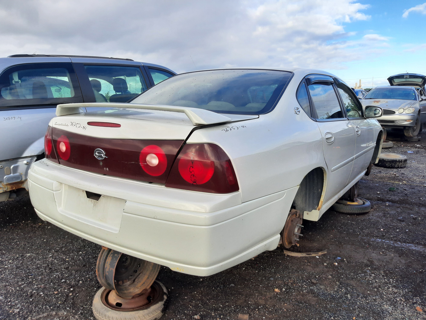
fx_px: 320
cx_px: 213
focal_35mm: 26
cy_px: 160
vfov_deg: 53.1
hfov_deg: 67.3
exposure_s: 1/579
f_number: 1.7
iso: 40
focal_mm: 3.92
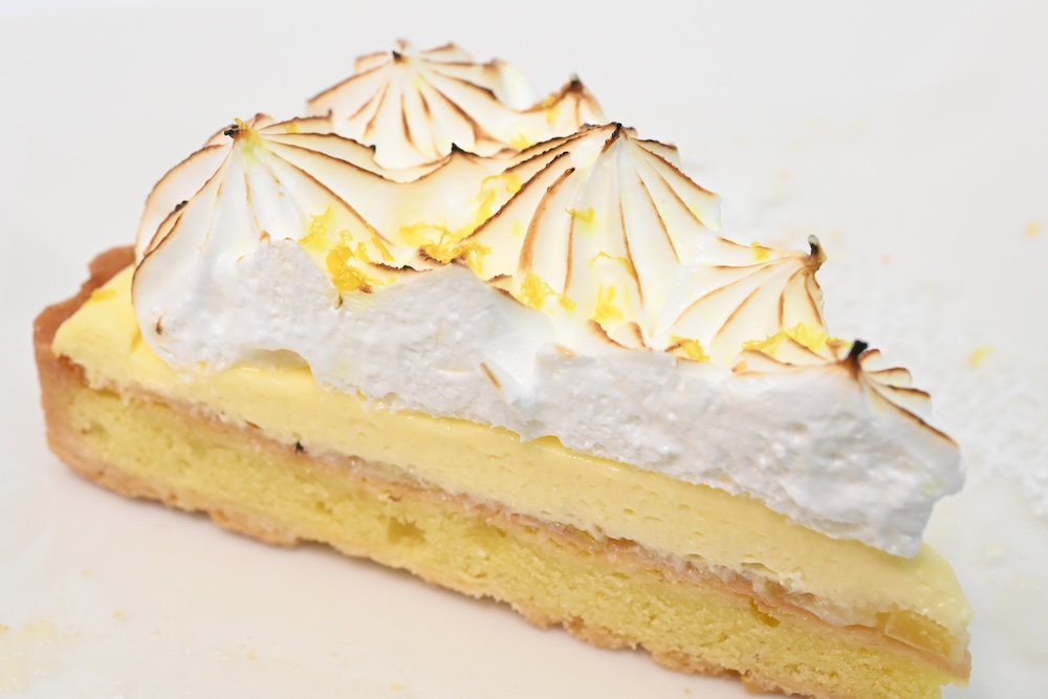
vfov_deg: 22.6
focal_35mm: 60
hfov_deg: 33.4
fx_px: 1747
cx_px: 524
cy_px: 350
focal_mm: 60
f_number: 11
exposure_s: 1/125
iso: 6400
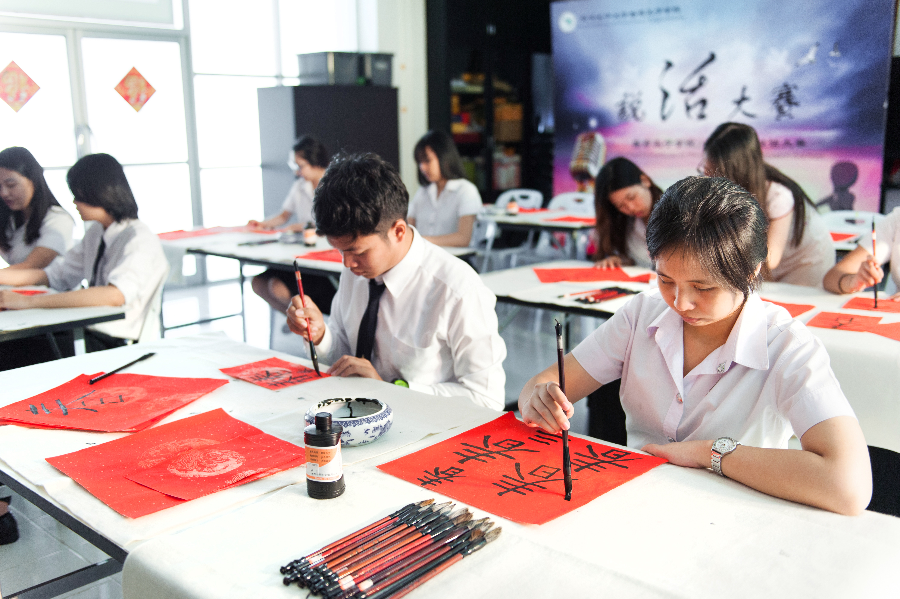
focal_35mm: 35
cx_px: 450
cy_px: 300
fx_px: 874
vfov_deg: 37.8
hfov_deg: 54.5
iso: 400
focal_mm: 35
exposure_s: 1/60
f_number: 2.8
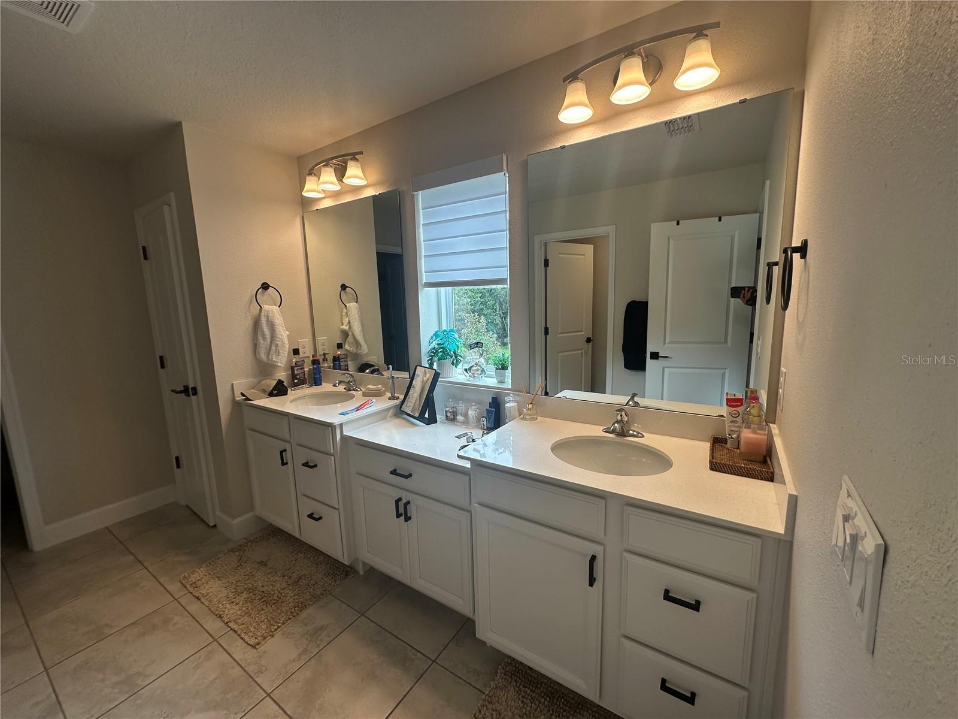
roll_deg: +1.4
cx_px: 479
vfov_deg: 85.7
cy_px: 360
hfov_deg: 102.1
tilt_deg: -7.9
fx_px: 387
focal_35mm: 14
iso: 40
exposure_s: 1/120
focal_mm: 2.22
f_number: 2.2
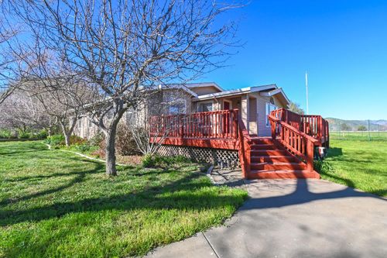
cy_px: 129
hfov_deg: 100.4
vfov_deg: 77.3
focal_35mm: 15
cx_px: 194
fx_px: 161
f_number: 18
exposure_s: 1/60
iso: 250
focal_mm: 10
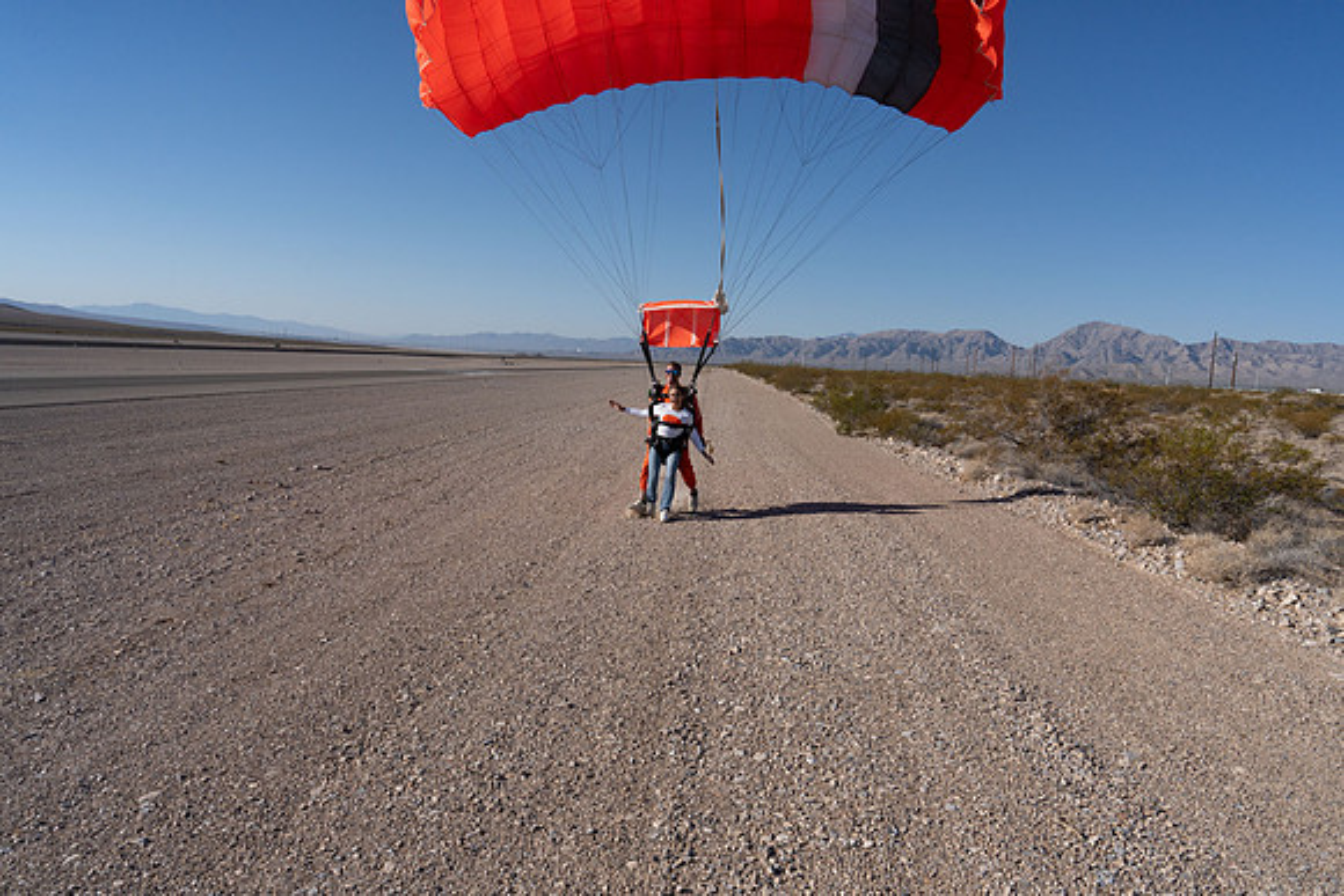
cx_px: 672
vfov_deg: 53.2
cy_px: 448
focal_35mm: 24
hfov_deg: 73.7
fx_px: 896
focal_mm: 24
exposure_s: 1/2000
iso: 800
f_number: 11
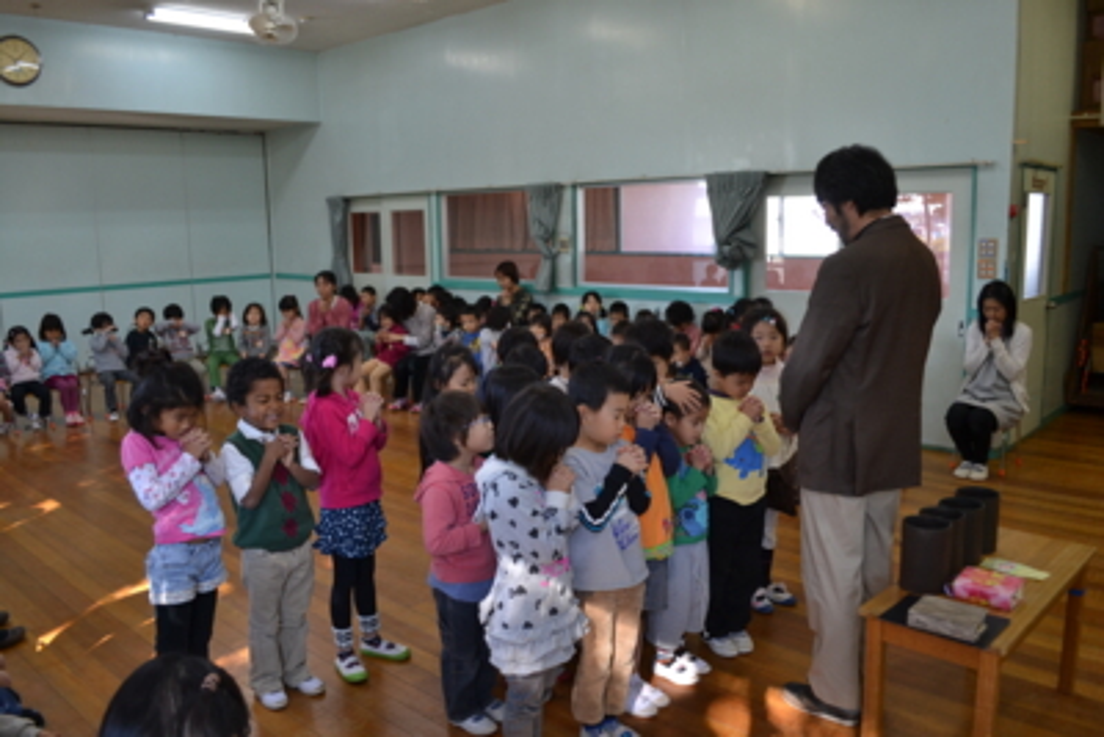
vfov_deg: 48.0
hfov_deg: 67.4
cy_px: 368
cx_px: 552
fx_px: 828
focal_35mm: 27
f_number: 4.5
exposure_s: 1/80
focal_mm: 18
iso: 400
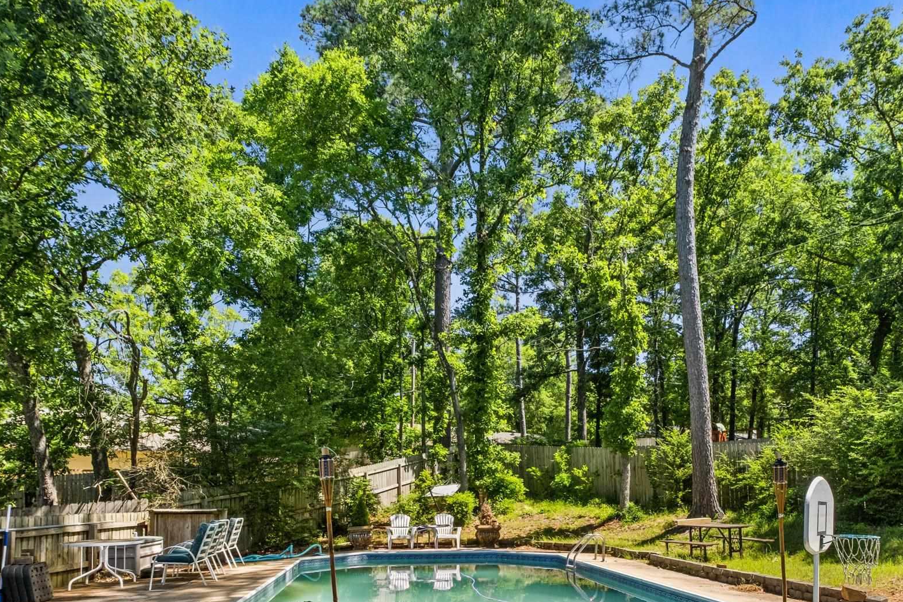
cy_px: 477
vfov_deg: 50.1
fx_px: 602
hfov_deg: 73.2
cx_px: 526
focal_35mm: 24
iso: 400
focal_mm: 10
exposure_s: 1/200
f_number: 7.1
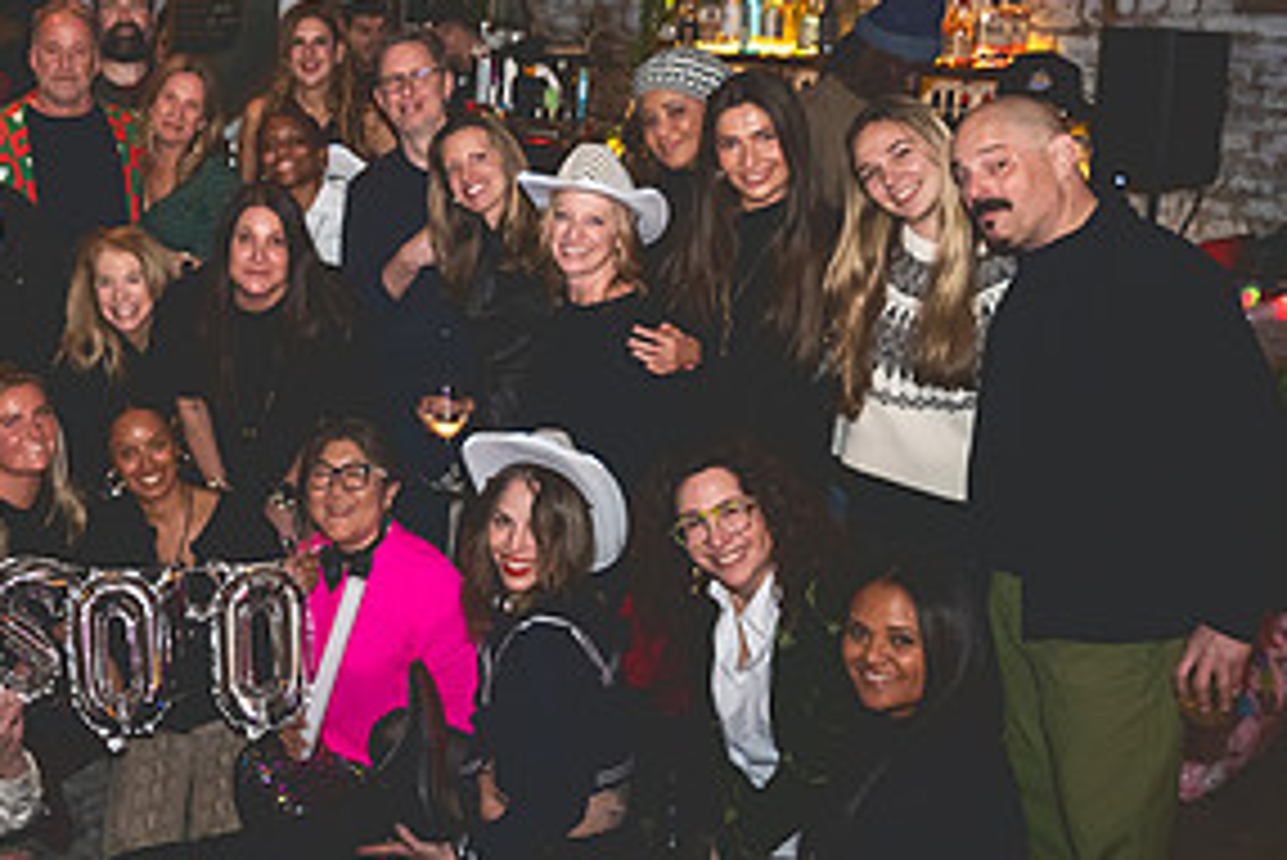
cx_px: 252
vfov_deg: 27.5
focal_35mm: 49
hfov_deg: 38.7
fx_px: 1753
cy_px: 326
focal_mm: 24
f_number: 4
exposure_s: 1/125
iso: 3200
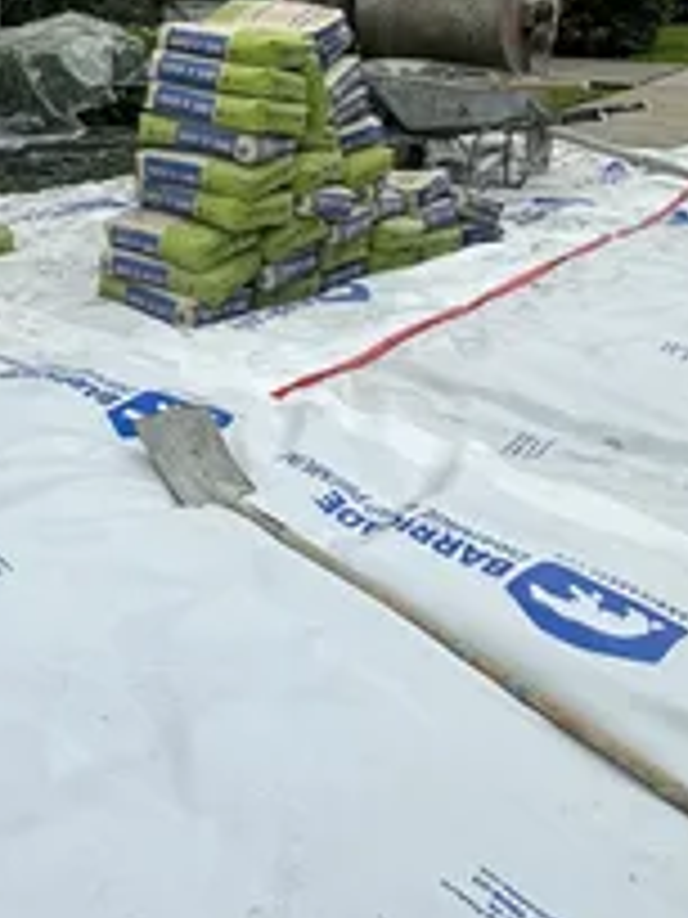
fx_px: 1272
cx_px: 47
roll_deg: +2.9
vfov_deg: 36.8
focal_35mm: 48
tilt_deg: -4.4
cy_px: 72
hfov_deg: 28.9
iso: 40
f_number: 2.2
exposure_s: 1/790
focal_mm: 2.22
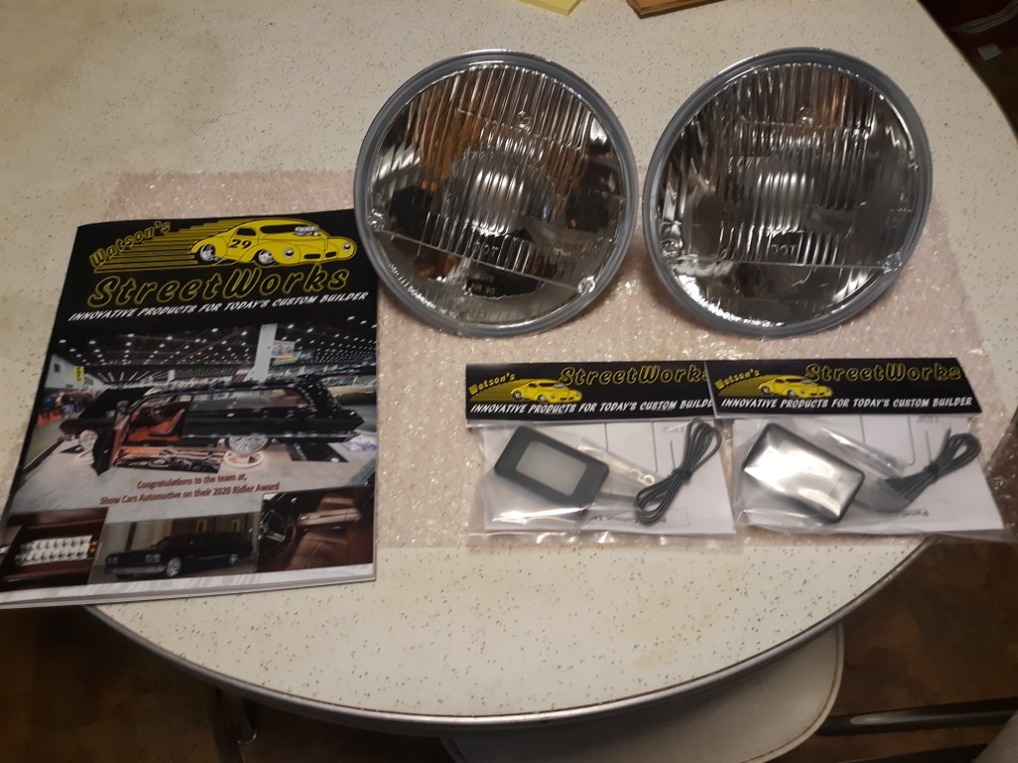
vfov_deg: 49.7
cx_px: 509
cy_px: 382
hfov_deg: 63.4
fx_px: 823
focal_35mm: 28
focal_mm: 3.7
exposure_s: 1/40
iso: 125
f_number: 1.7
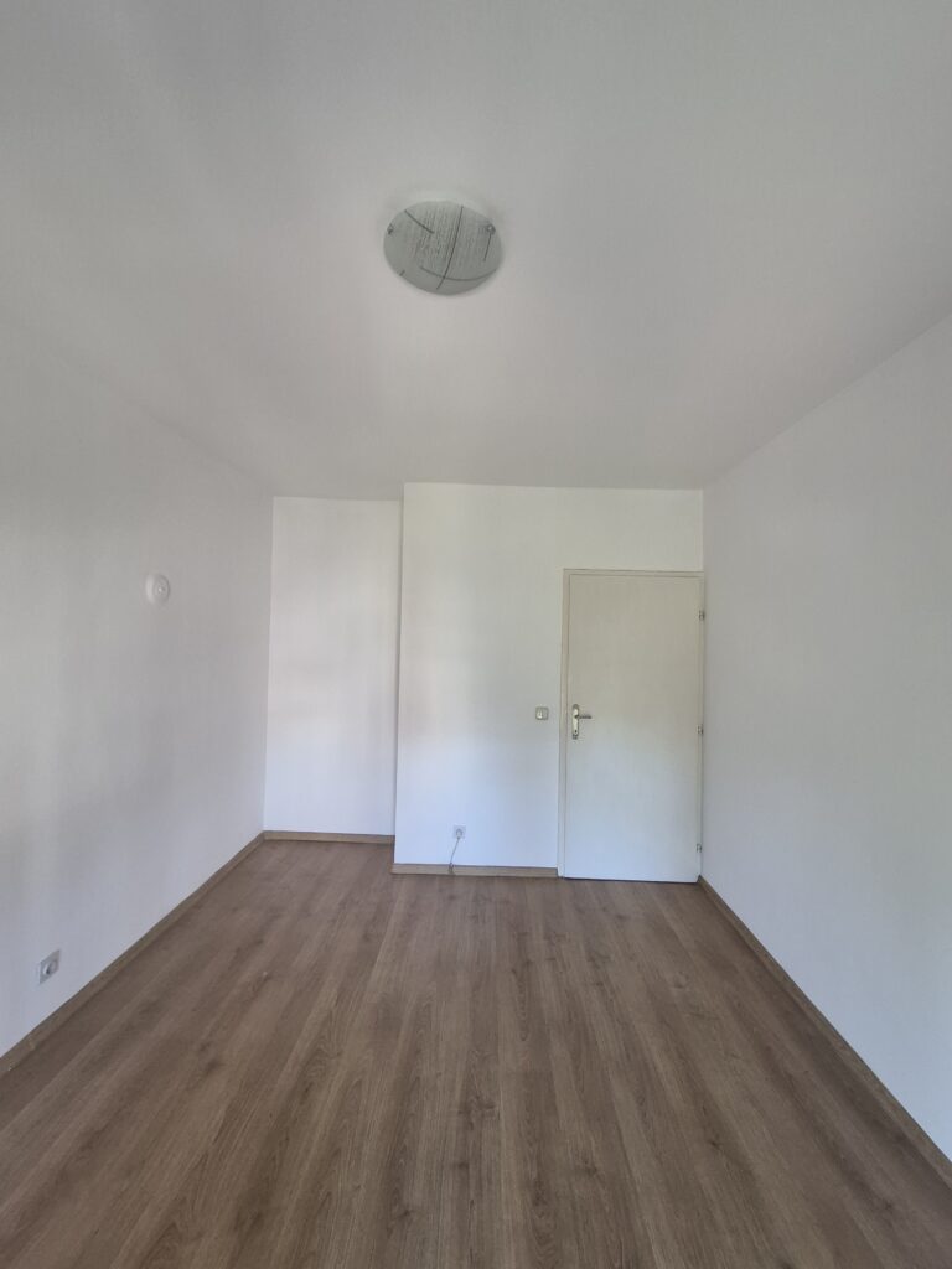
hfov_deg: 89.9
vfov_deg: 106.2
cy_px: 634
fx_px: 477
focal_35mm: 13
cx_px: 476
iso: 250
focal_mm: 1.74
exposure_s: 1/50
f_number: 2.2
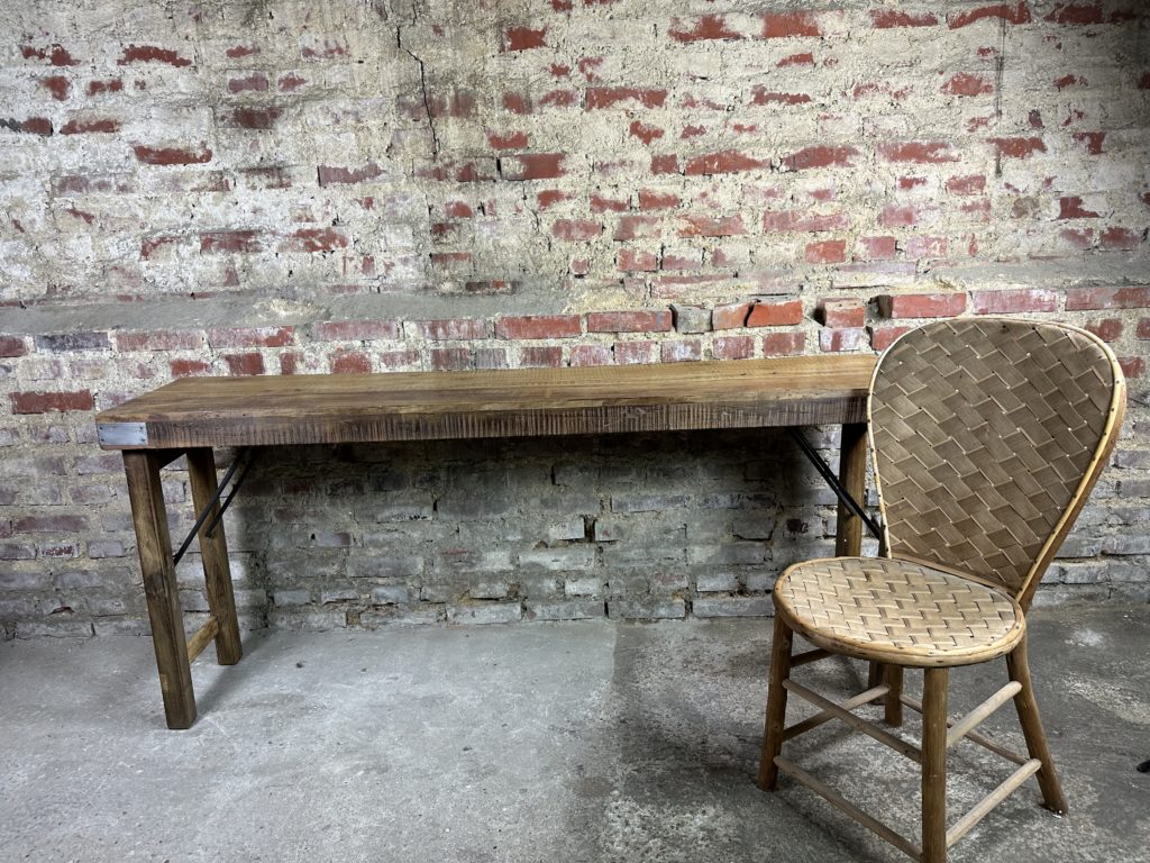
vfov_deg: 56.8
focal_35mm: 24
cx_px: 575
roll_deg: +3.2
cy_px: 432
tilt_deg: -15.4
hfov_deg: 71.6
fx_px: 797
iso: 125
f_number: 1.78
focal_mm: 6.86
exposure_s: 1/50
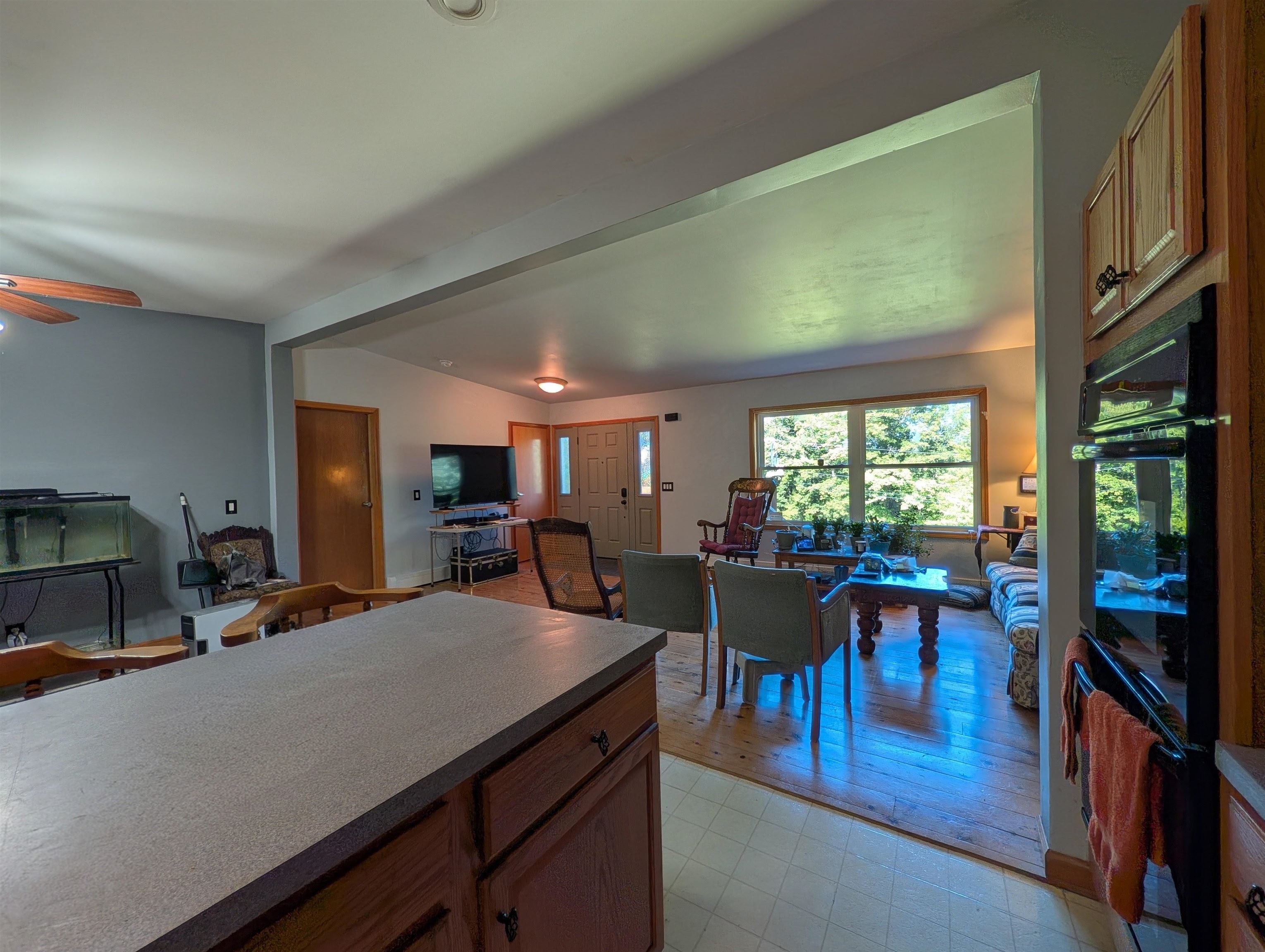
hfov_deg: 110.5
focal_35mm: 12
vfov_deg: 94.6
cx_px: 632
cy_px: 476
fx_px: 439
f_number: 1.7
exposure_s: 1/120
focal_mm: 2.02
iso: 69
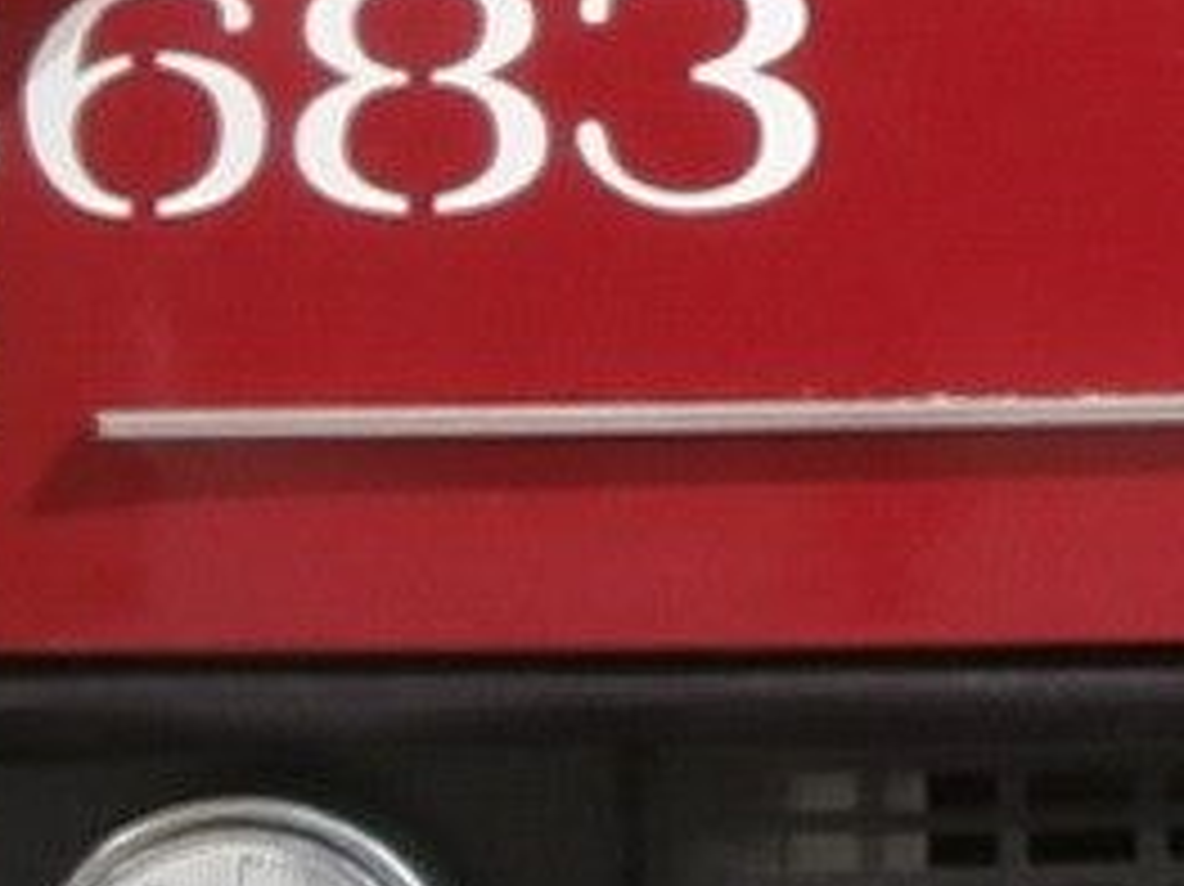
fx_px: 6393
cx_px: 1661
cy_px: -166
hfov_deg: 10.3
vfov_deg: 7.9
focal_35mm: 187
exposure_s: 1/1000
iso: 100
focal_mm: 4.2
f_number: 3
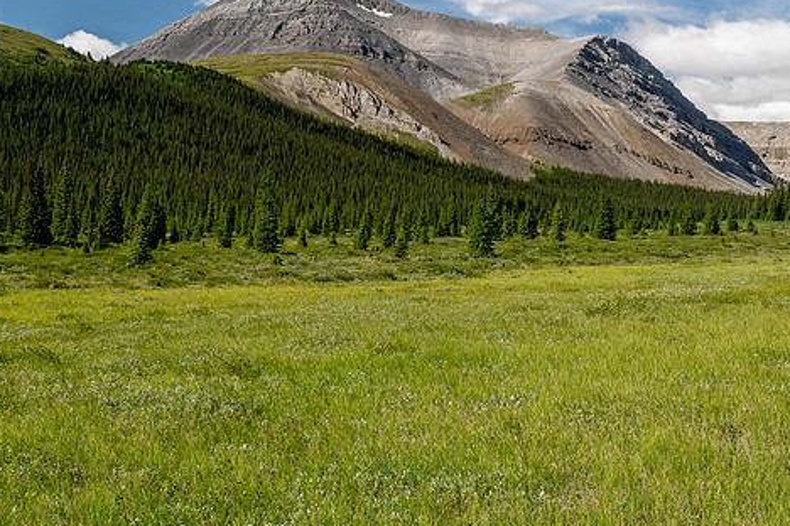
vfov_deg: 27.4
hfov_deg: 40.2
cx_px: 468
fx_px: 1075
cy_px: 185
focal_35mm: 49
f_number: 8
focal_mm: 19
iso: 200
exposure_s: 1/125
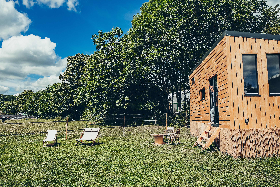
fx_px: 210
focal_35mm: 27
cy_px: 94
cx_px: 140
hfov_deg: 67.4
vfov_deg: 47.9
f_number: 5.6
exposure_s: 1/1250
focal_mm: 18
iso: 320
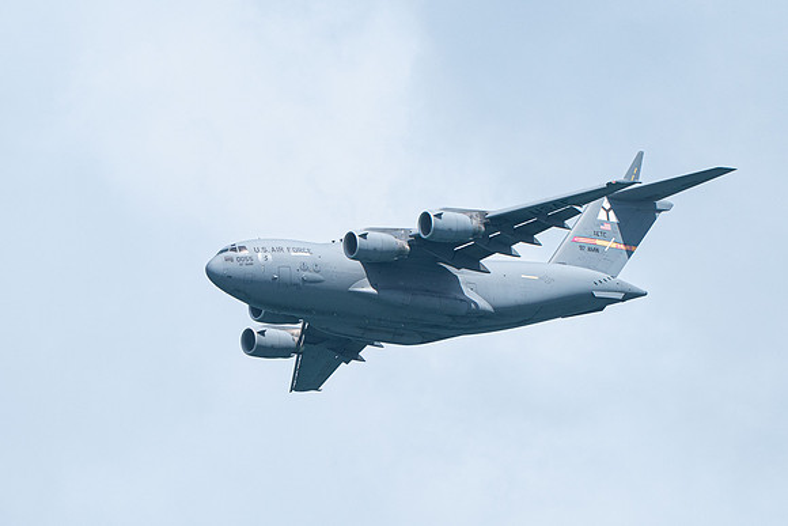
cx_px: 357
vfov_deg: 2.2
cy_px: 328
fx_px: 13888
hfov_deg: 3.3
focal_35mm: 634
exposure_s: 1/1250
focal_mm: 400
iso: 640
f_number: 10
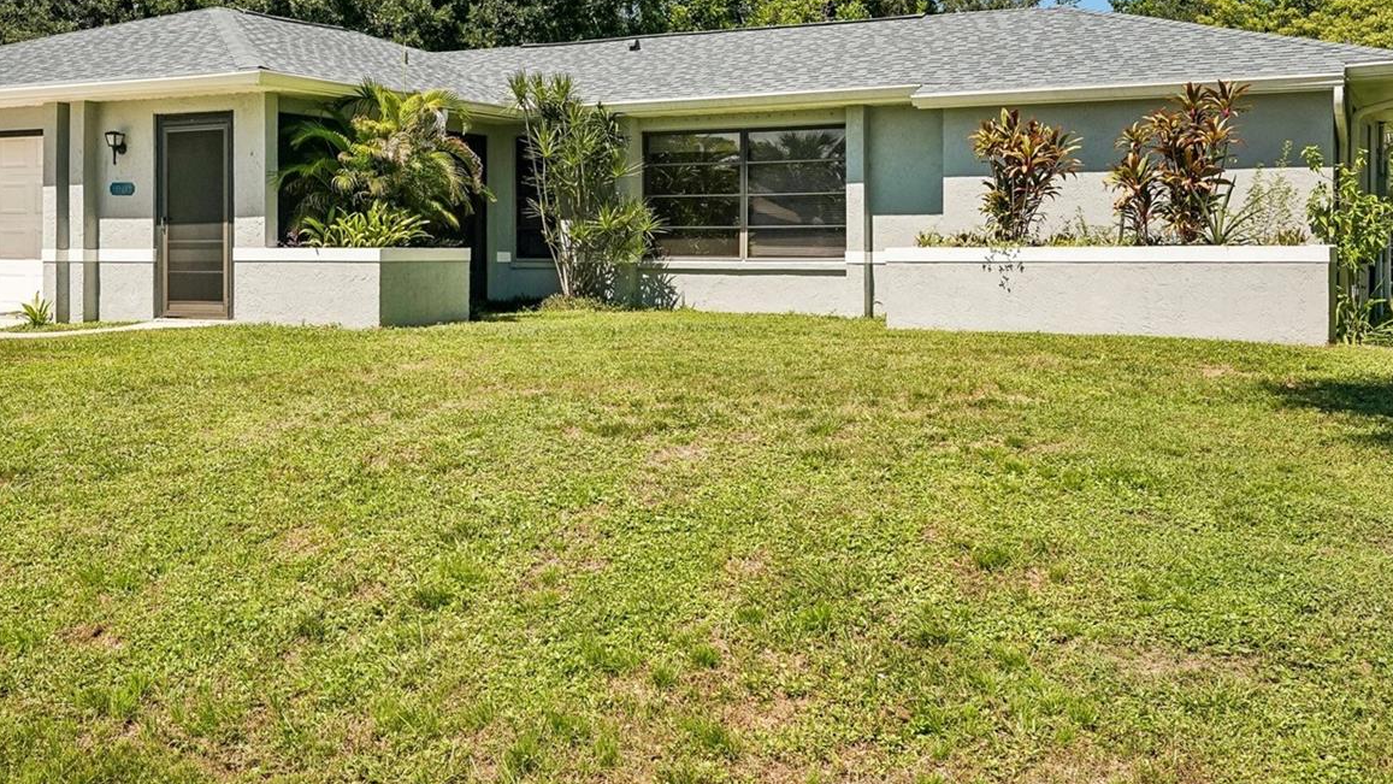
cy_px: 222
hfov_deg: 47.3
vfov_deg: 27.6
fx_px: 1578
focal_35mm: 43
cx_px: 536
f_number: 8
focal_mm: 29.5
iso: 400
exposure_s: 1/1000
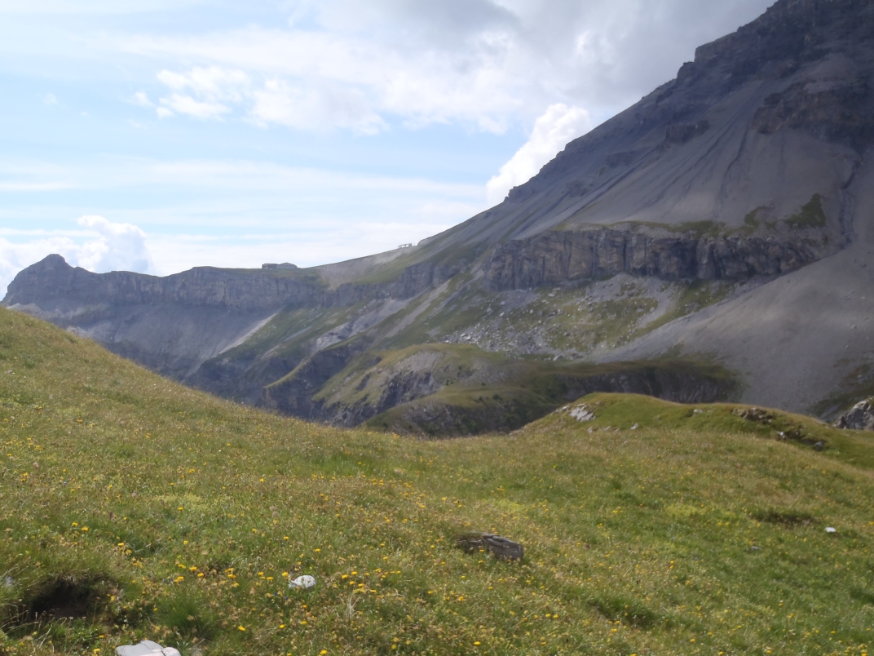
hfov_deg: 51.4
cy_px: 328
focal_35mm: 36
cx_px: 437
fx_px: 909
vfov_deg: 39.7
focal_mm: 6.53
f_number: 5
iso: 80
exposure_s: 1/400
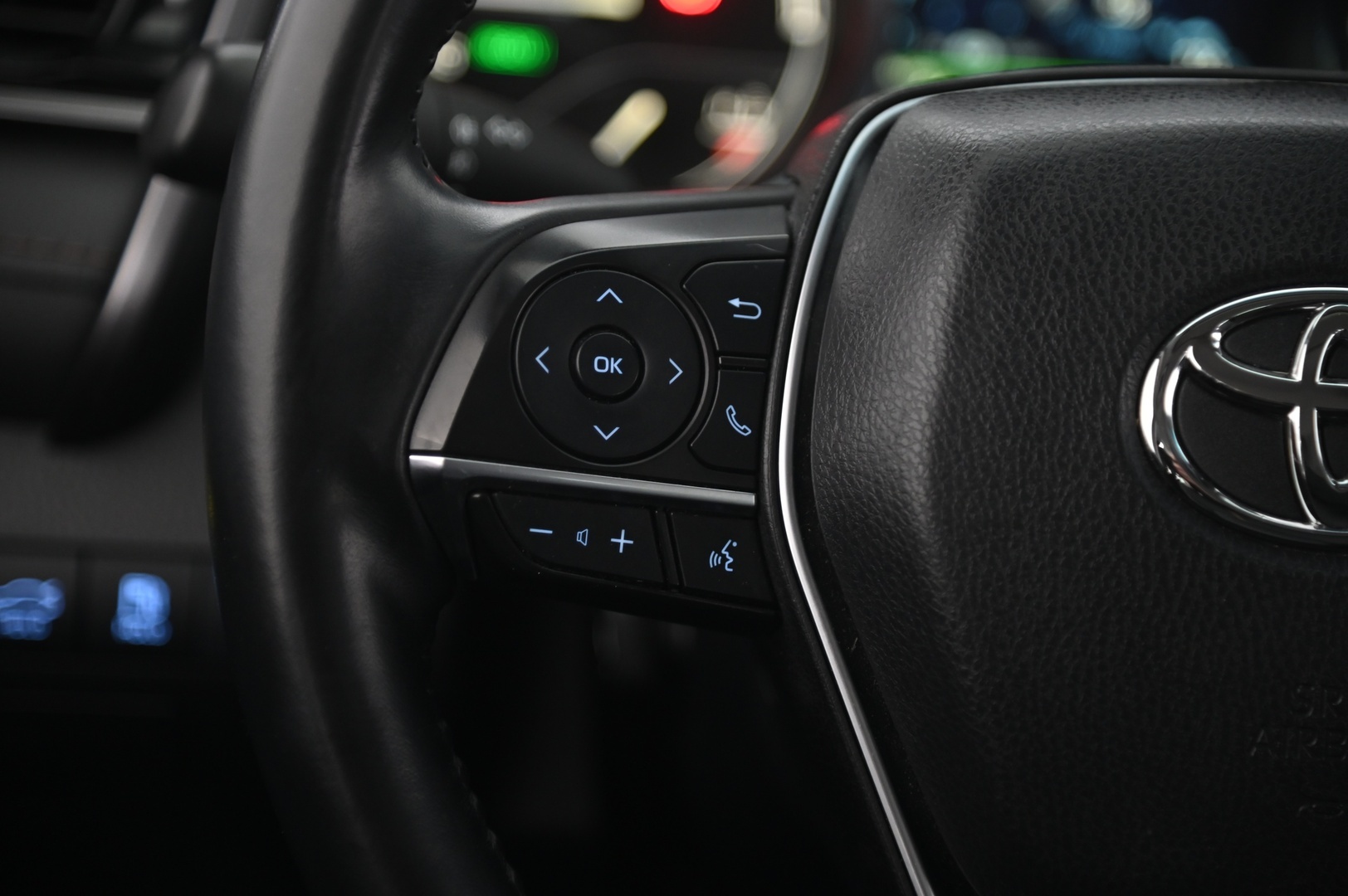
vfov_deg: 11.4
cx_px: 674
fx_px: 4490
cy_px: 448
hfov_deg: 17.1
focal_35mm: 120
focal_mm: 120
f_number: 4
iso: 2000
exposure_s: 1/15
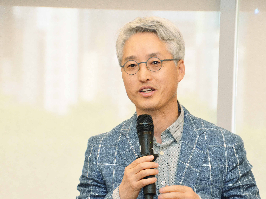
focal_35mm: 215
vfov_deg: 6.9
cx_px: 148
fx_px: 1652
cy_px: 109
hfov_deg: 9.2
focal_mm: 110
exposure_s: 1/125
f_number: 5.6
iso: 2000
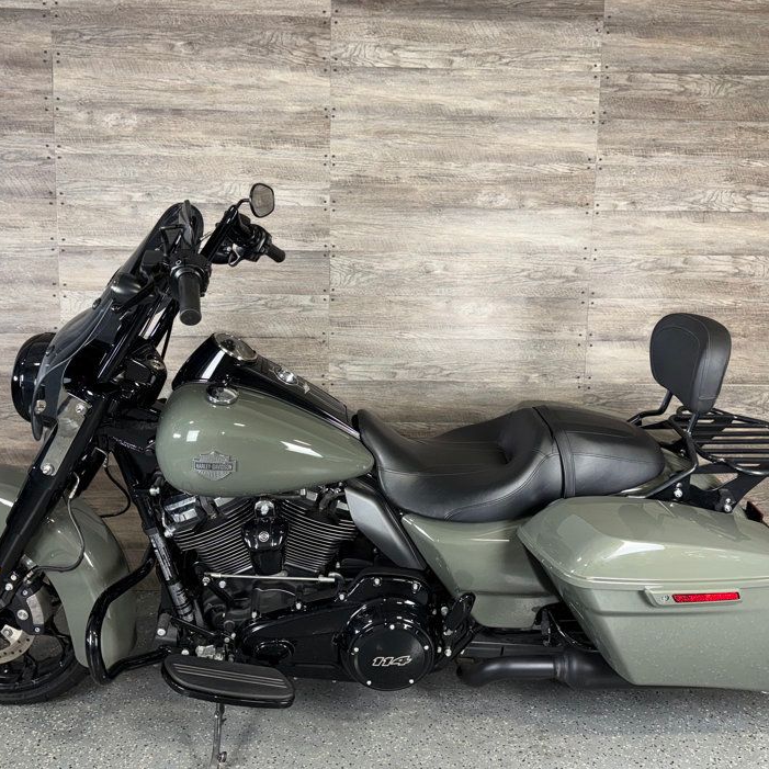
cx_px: 365
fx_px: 779
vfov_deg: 52.5
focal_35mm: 31
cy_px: 349
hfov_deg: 52.5
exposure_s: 1/24
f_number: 1.78
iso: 80
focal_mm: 6.76
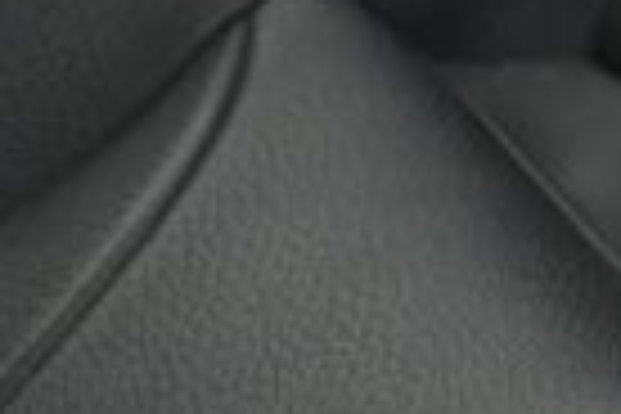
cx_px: 1548
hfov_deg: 10.0
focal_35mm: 176
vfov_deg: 7.7
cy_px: 479
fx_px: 3032
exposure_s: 1/125
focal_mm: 21
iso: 1600
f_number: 3.8
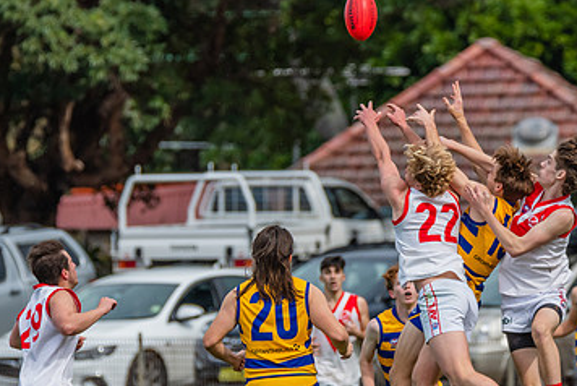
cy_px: 313
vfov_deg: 1.8
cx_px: 273
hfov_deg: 2.7
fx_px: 12143
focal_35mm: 757
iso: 800
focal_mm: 420
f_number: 7.1
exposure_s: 1/1600
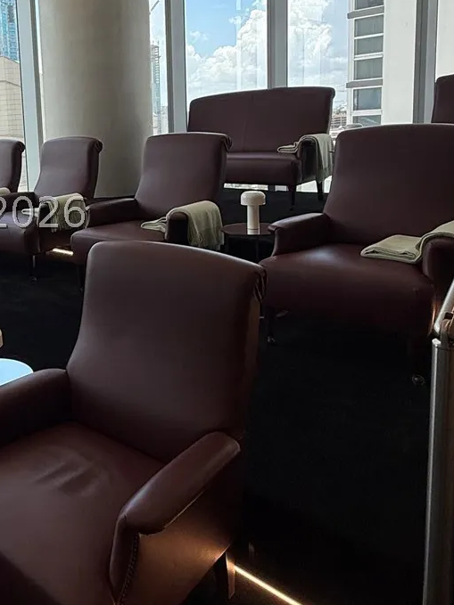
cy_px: 213
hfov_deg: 39.4
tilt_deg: -7.5
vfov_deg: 54.5
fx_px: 577
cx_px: 34
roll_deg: +0.0
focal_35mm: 33
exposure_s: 1/243
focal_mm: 2.22
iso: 50
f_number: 2.2
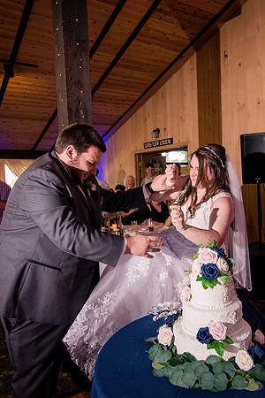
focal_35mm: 30
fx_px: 331
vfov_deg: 62.0
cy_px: 199
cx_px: 163
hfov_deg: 43.3
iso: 640
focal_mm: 20
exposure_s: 1/250
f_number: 2.8
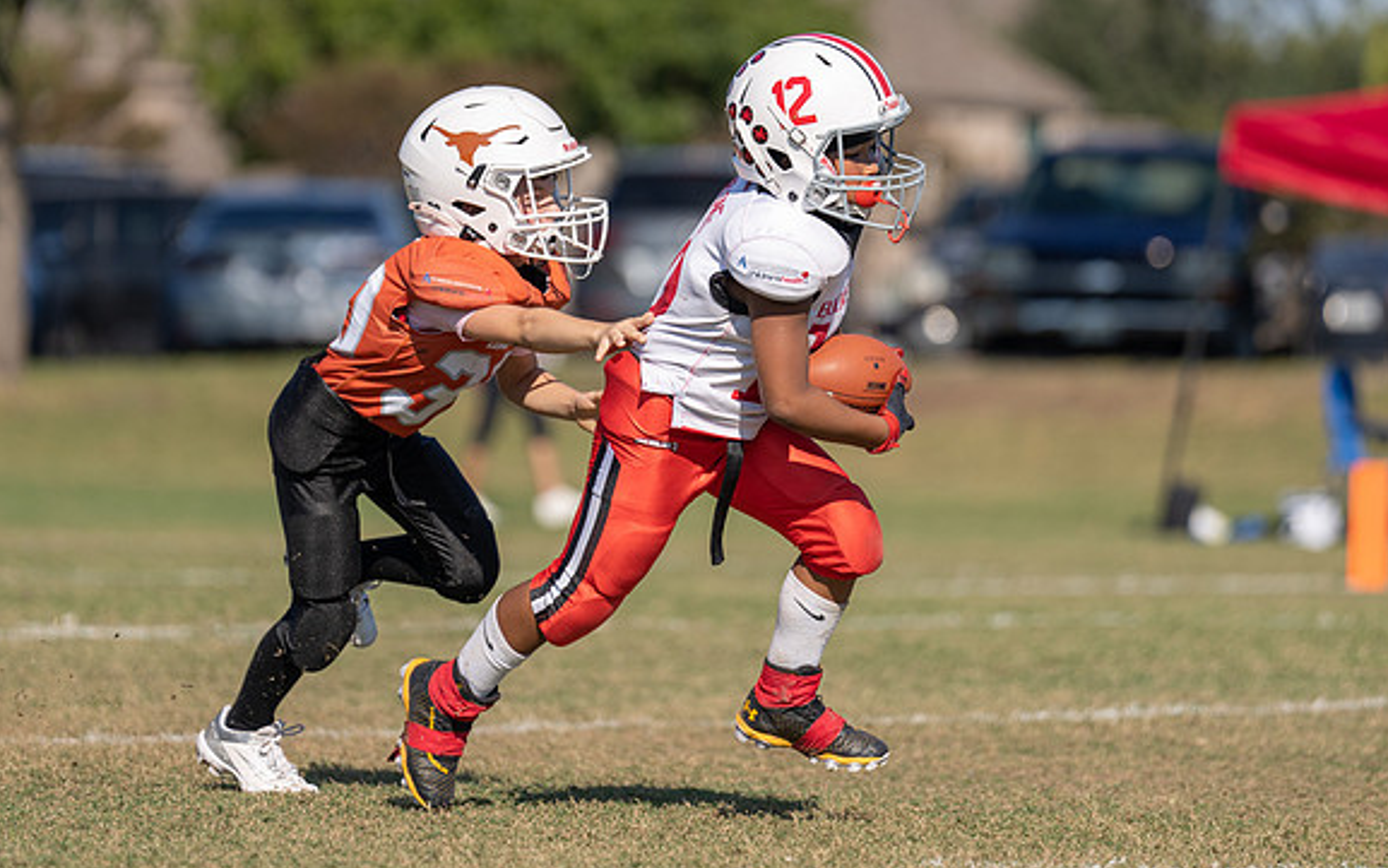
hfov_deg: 7.2
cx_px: 677
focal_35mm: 292
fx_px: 11049
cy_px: 241
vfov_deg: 4.5
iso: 100
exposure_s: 1/2500
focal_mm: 200
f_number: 2.8
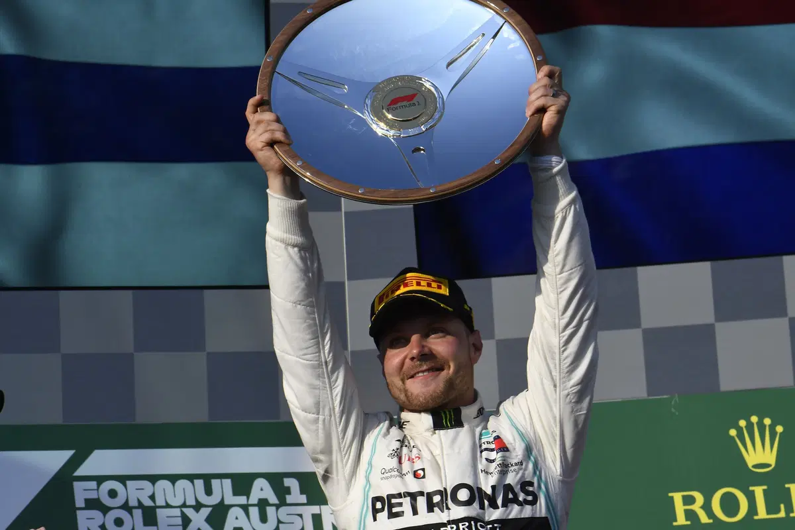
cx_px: 398
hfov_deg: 5.7
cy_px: 265
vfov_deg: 3.8
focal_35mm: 360
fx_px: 7949
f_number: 14
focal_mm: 240
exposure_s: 1/1250
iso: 800
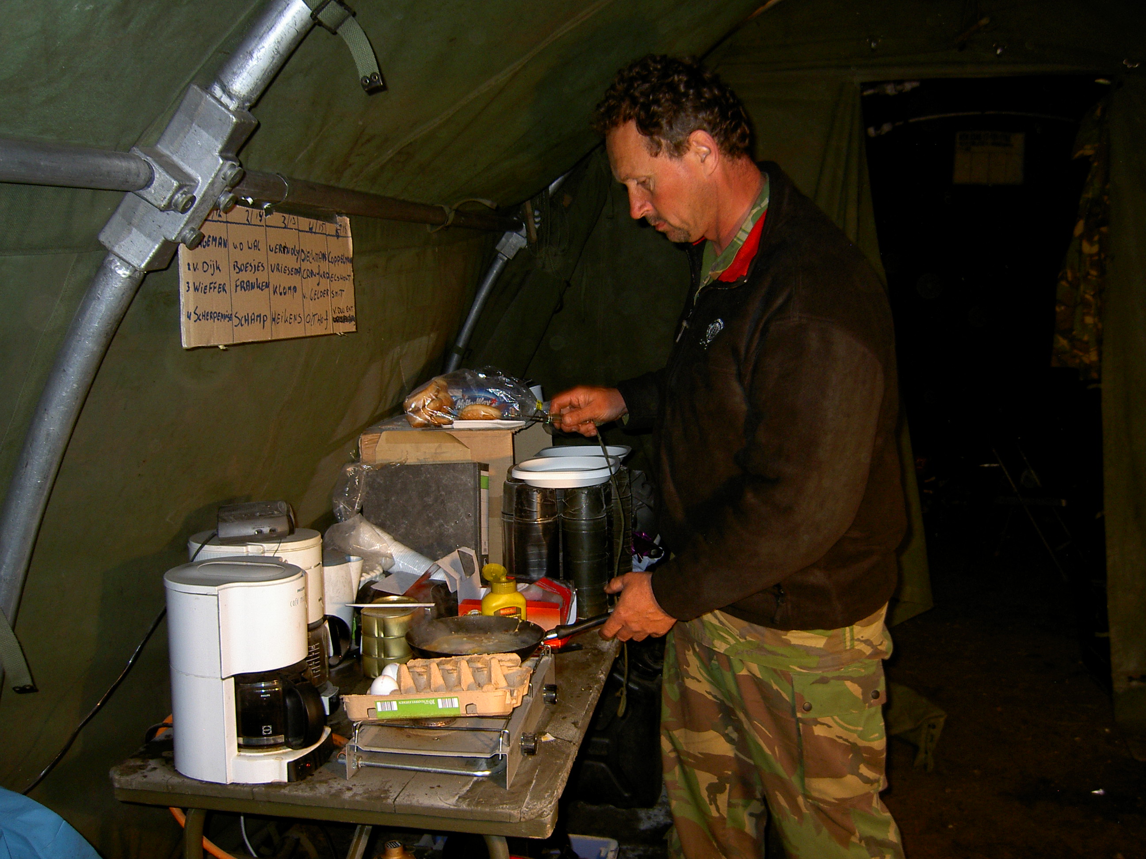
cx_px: 573
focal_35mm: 34
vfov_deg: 41.8
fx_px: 1126
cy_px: 430
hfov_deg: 54.0
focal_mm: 5.6
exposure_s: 1/60
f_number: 2.8
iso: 50
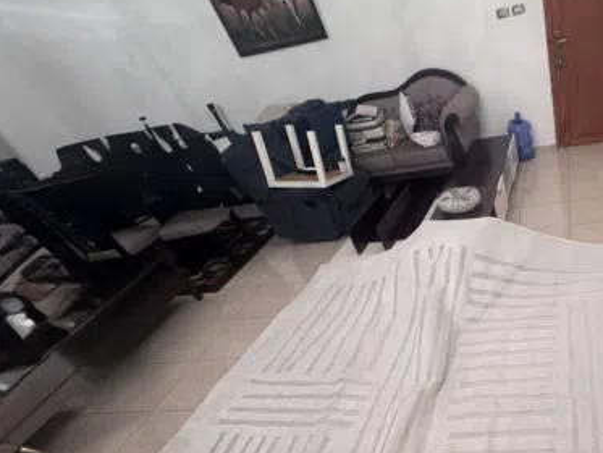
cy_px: 340
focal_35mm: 24
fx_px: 418
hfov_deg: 62.9
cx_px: 514
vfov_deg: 54.2
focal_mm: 2.22
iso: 250
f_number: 2.2
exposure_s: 1/50
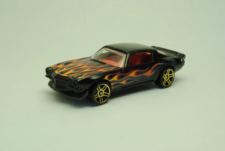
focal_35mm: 69
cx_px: 112
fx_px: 432
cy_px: 76
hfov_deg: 29.2
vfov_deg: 19.8
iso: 100
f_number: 32
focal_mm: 46
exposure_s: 1.3
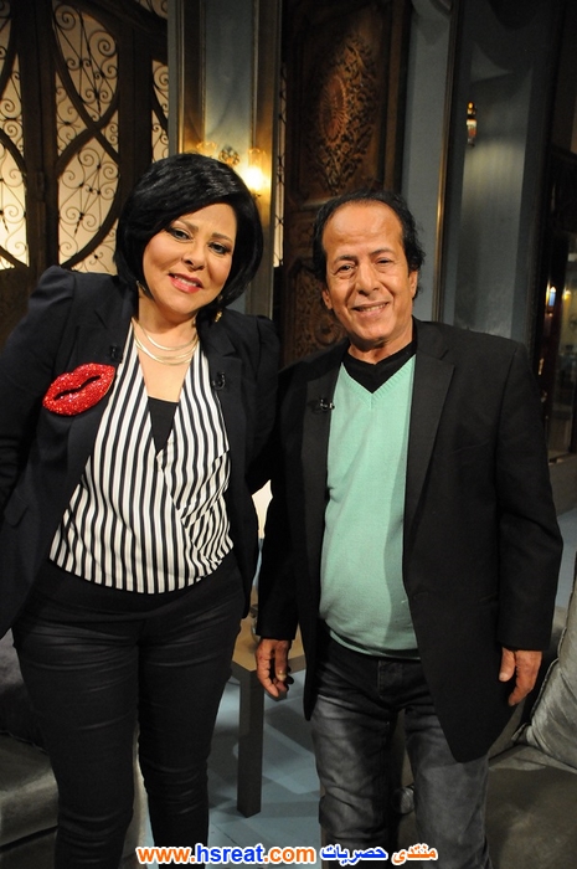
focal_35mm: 33
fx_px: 795
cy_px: 434
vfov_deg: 57.3
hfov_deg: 39.9
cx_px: 288
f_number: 3.8
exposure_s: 1/100
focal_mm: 22
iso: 3200
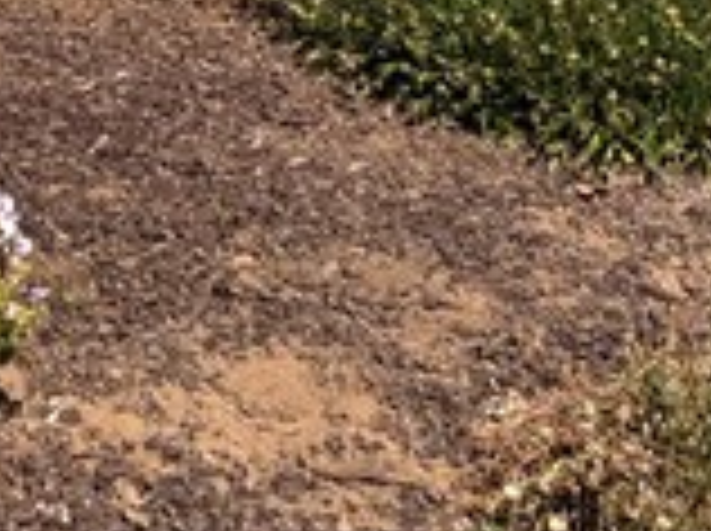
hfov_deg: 12.1
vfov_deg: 8.6
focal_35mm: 156
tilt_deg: -1.6
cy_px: -765
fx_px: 3199
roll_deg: -1.7
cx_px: -360
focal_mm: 6.76
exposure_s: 1/5714
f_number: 1.78
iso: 80
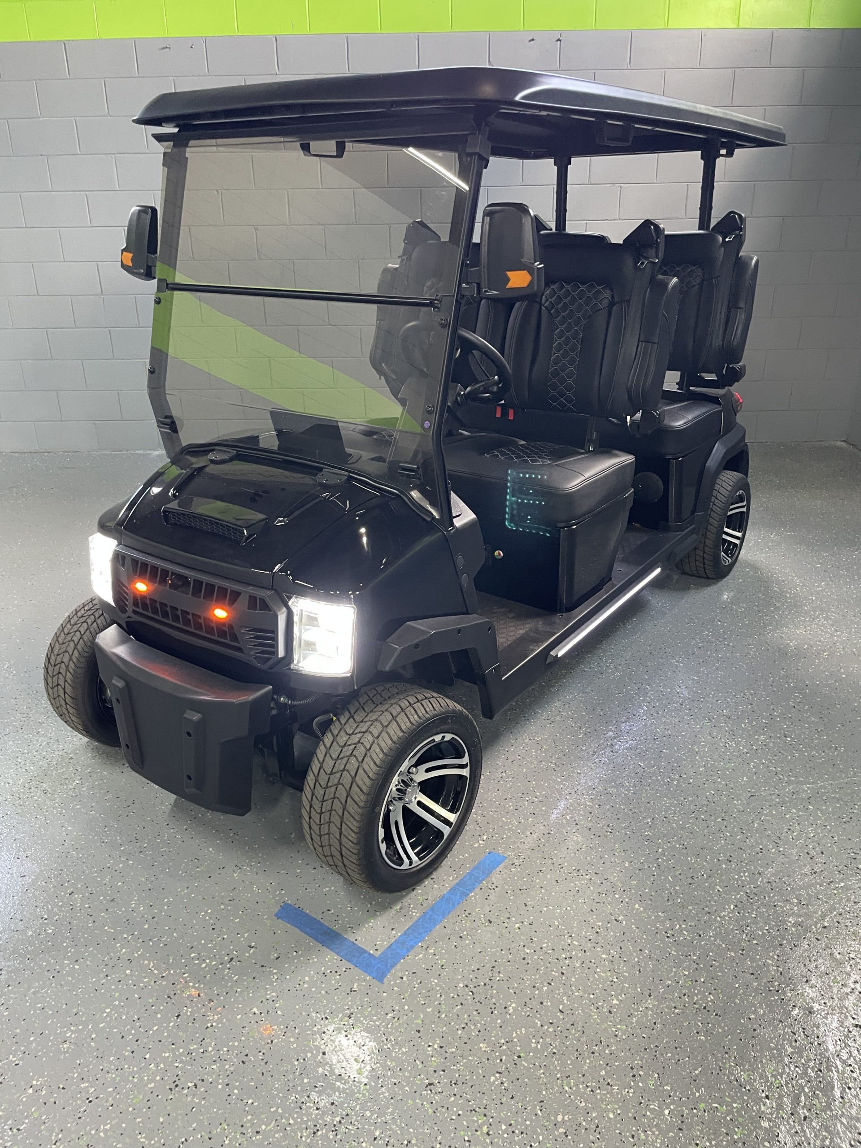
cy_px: 574
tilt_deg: -19.1
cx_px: 430
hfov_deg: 53.1
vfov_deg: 67.3
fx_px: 862
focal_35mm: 26
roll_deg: +1.8
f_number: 1.6
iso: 250
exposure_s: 1/60
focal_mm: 4.2
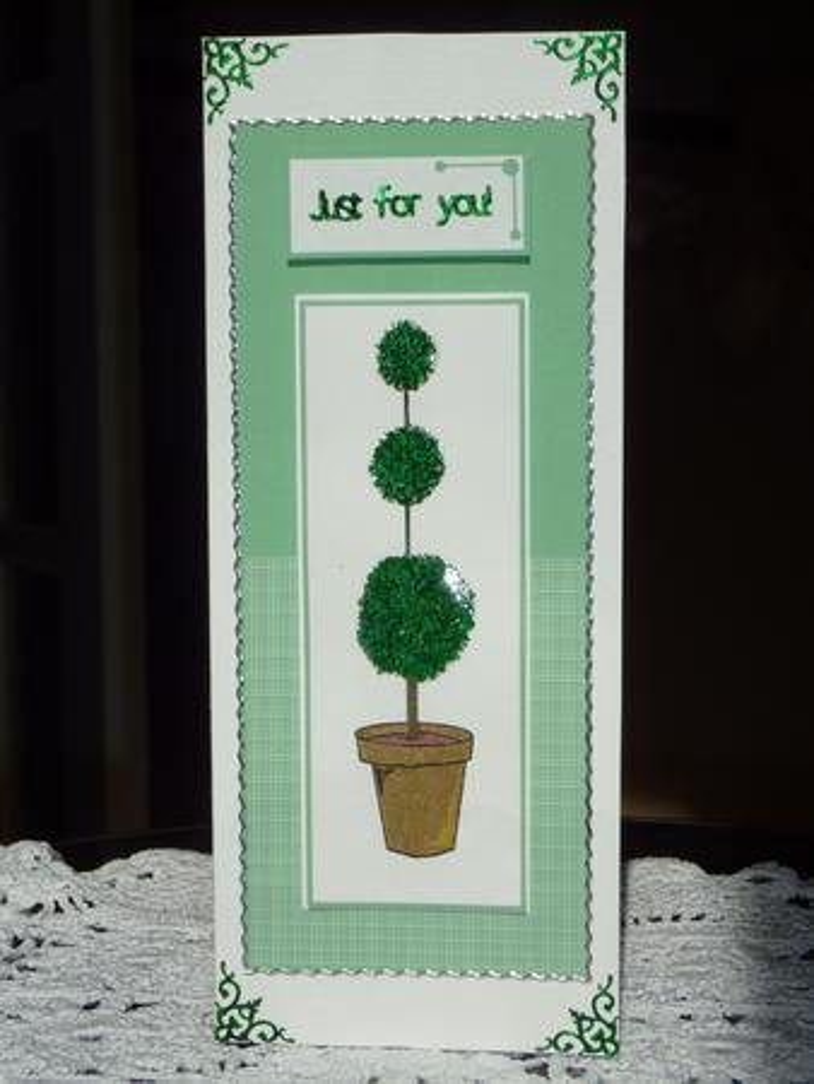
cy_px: 542
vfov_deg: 29.0
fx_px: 2099
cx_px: 407
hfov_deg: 22.0
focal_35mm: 67
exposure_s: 1/800
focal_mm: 11
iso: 100
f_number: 5.6
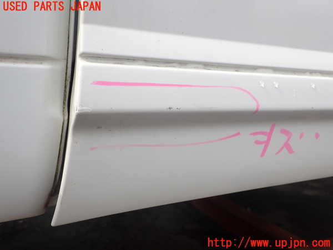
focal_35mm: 30
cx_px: 166
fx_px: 289
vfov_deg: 46.8
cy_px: 125
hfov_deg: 60.0
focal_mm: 5.4
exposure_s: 1/640
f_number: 3.2
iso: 100
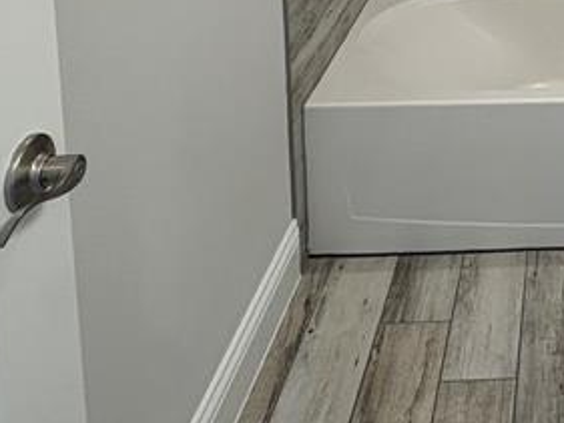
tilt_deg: -6.1
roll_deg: +0.2
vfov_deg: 22.3
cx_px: 620
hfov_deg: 32.9
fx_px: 831
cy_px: -247
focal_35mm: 51
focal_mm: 2.22
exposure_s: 1/120
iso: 200
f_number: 2.2
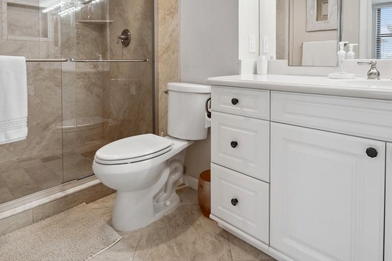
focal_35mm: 21
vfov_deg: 57.0
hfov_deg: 81.1
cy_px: 70
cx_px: 210
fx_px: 229
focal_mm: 12
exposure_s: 1/13
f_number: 9
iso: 250
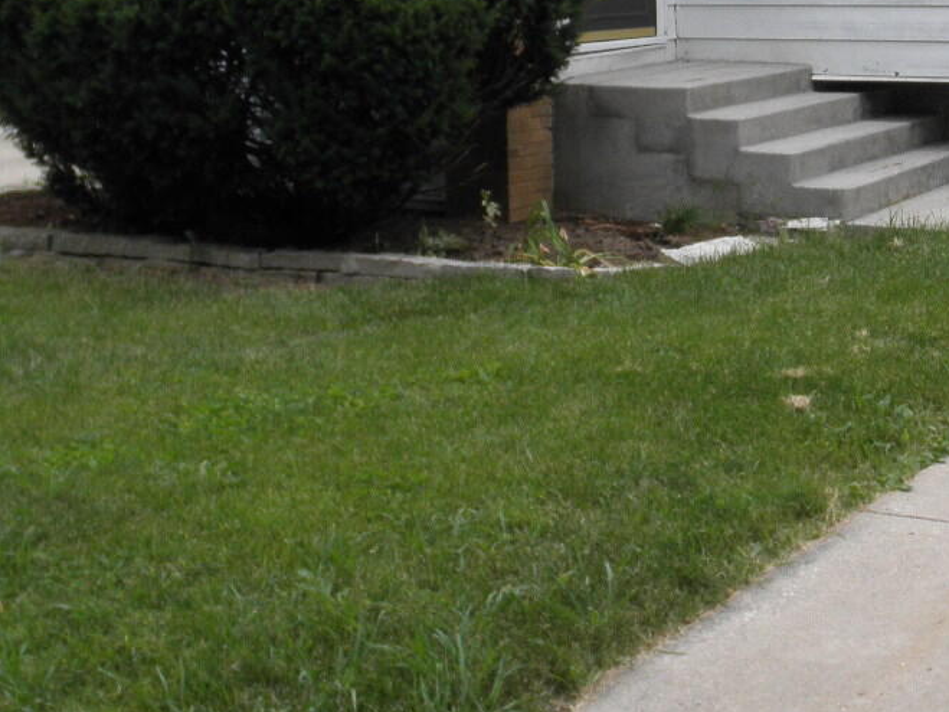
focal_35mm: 68
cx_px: 920
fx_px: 1864
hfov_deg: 27.2
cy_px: 13
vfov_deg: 20.9
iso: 64
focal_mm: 5
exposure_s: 1/160
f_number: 3
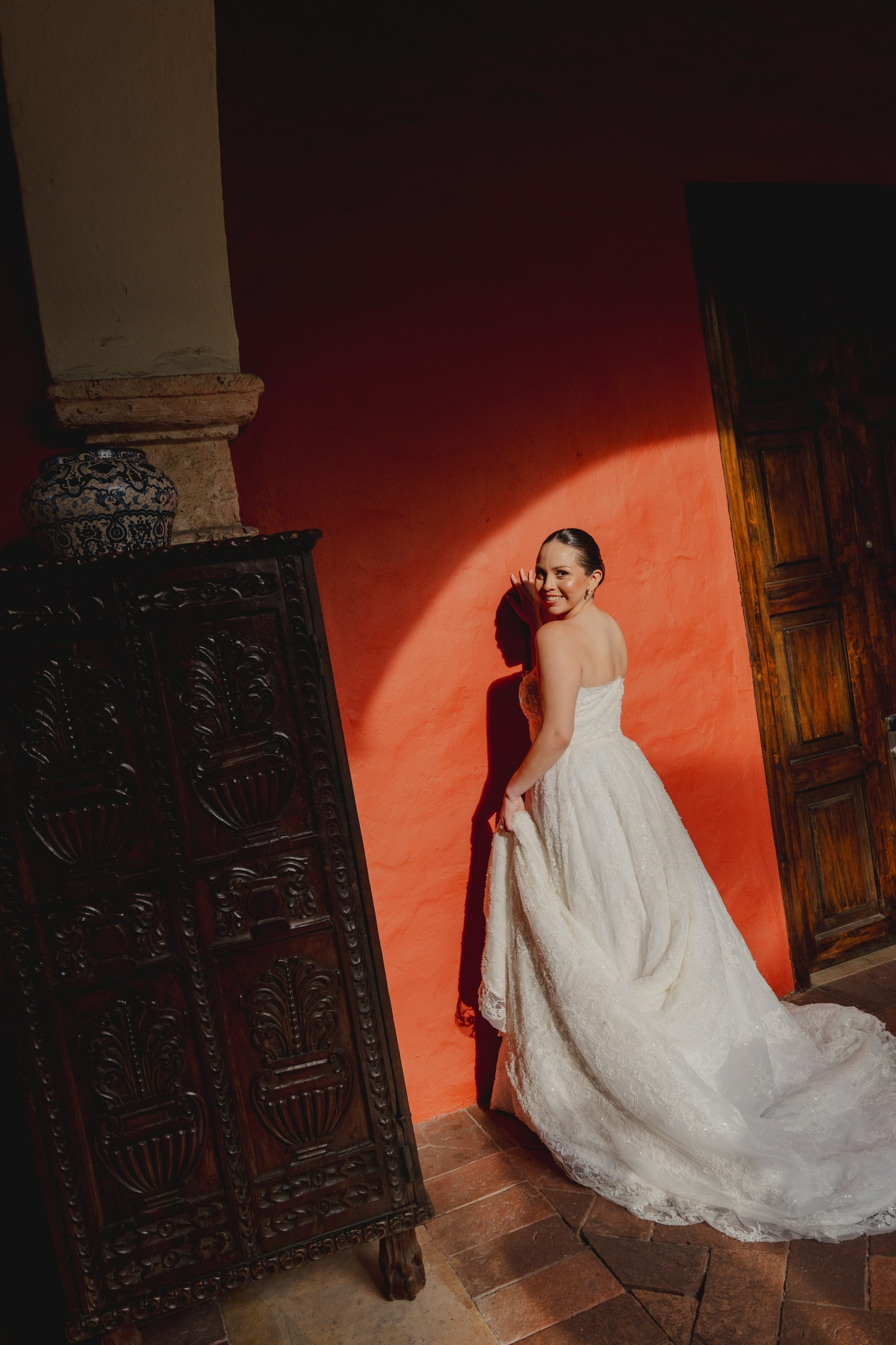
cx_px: 448
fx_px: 1008
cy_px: 672
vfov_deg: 67.4
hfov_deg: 47.9
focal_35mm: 27
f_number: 4.2
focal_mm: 27
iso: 500
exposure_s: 1/640
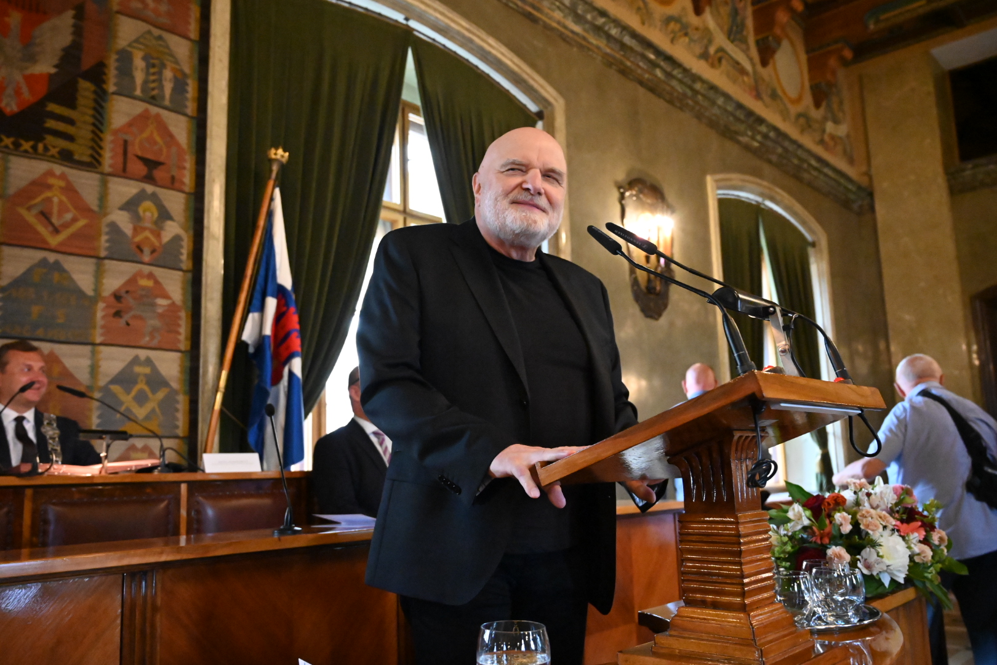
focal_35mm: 29
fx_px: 803
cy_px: 332
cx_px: 498
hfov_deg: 63.7
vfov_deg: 45.0
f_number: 4.5
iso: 20000
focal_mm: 29
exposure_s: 1/800
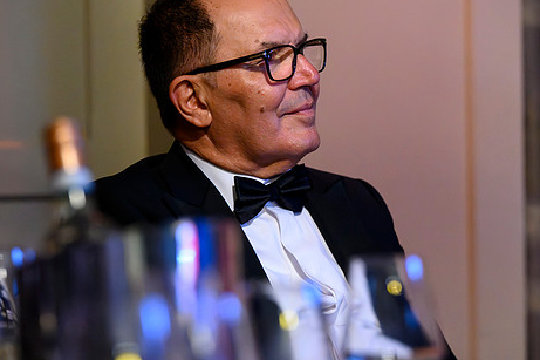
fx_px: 2684
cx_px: 271
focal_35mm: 179
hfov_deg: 11.5
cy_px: 183
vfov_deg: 7.7
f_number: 4
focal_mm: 140
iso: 14400
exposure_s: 1/200
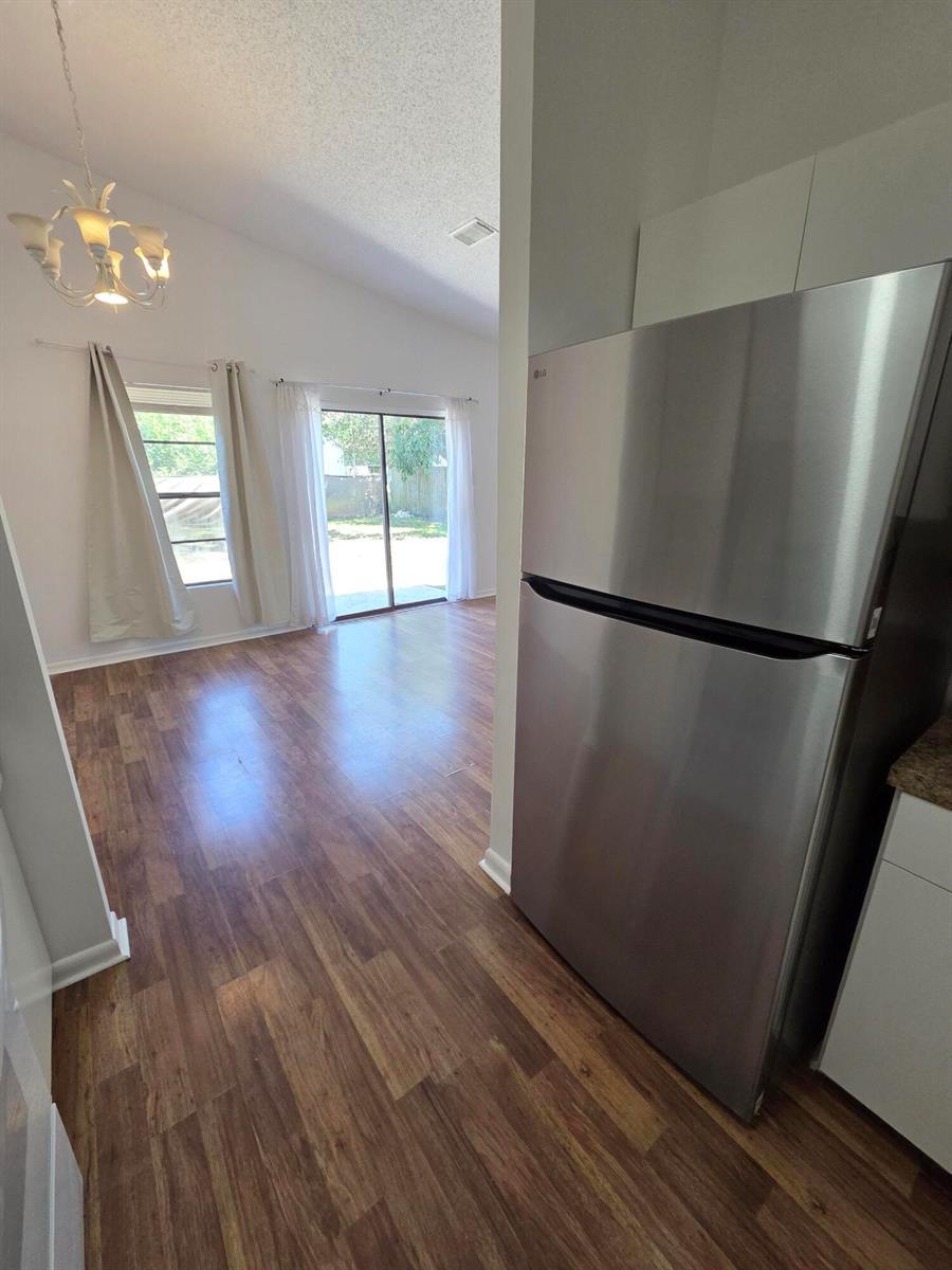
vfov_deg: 106.2
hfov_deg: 89.9
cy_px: 635
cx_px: 476
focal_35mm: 13
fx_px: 477
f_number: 2.2
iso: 200
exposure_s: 1/120
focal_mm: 2.2
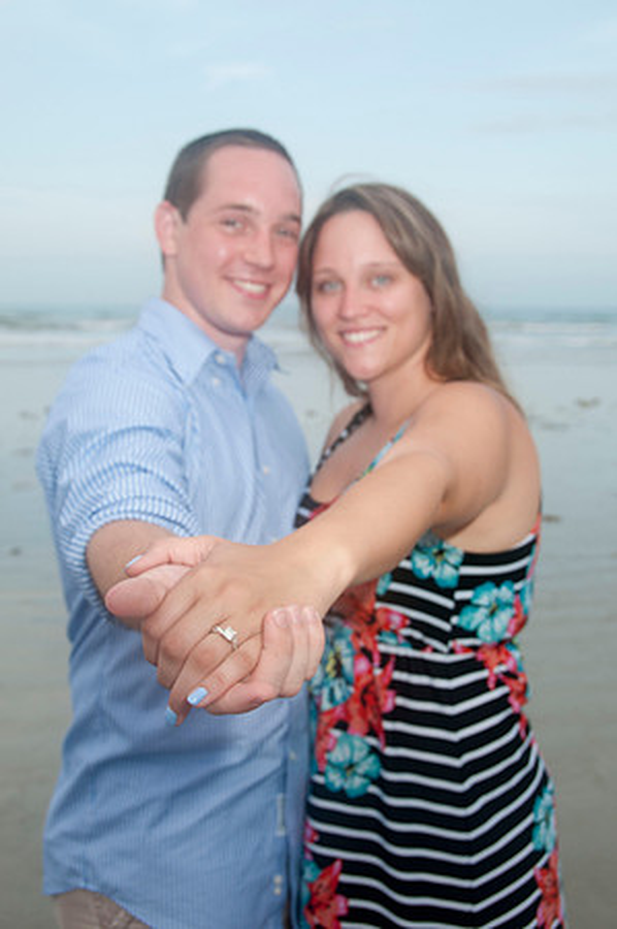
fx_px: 1005
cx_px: 308
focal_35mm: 39
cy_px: 464
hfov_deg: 34.1
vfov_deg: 49.6
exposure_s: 1/250
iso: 200
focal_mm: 26
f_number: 6.3
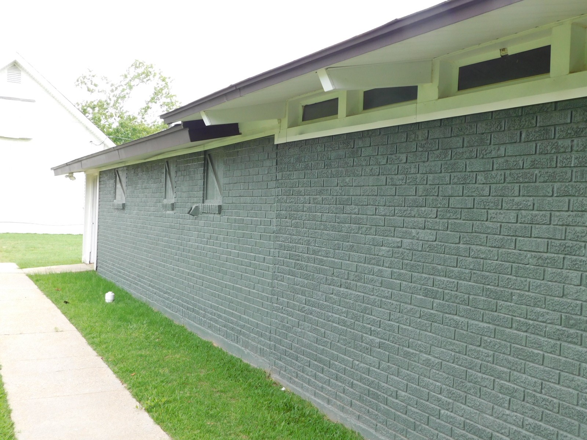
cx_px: 294
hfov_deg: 51.4
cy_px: 220
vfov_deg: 39.7
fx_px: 610
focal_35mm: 36
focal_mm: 6.3
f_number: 3.5
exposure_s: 1/125
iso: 125
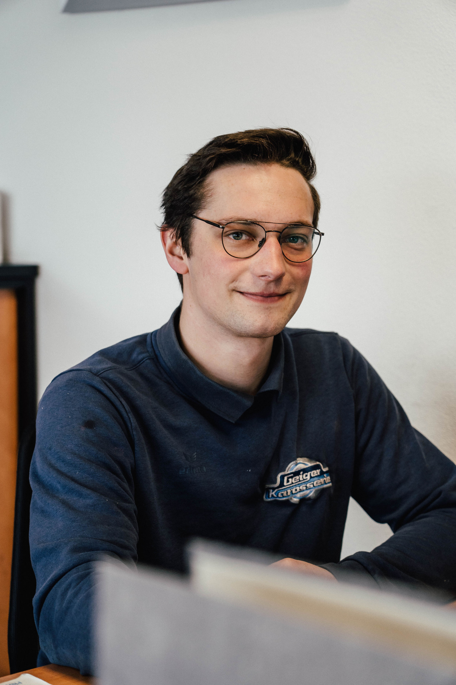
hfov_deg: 14.9
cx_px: 228
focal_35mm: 92
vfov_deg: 22.1
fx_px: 1748
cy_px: 342
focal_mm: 92
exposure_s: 1/160
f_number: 4
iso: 800
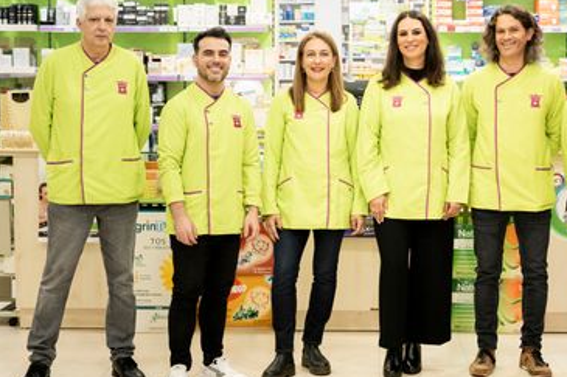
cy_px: 187
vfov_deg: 17.5
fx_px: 1228
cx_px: 344
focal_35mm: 78
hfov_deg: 25.9
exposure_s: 1/125
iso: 400
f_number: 2.8
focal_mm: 50
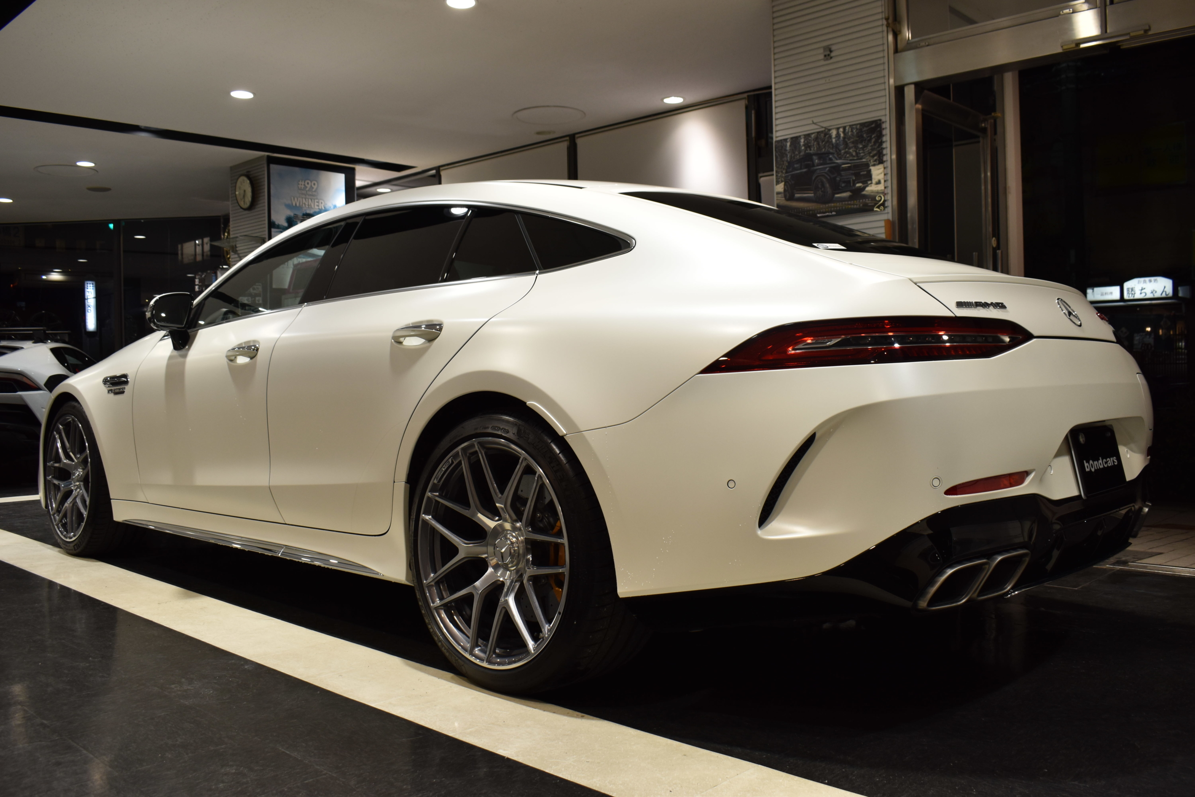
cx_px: 598
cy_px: 398
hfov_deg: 61.9
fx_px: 996
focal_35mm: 30
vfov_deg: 43.6
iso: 360
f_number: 5.6
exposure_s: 1/30
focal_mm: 20
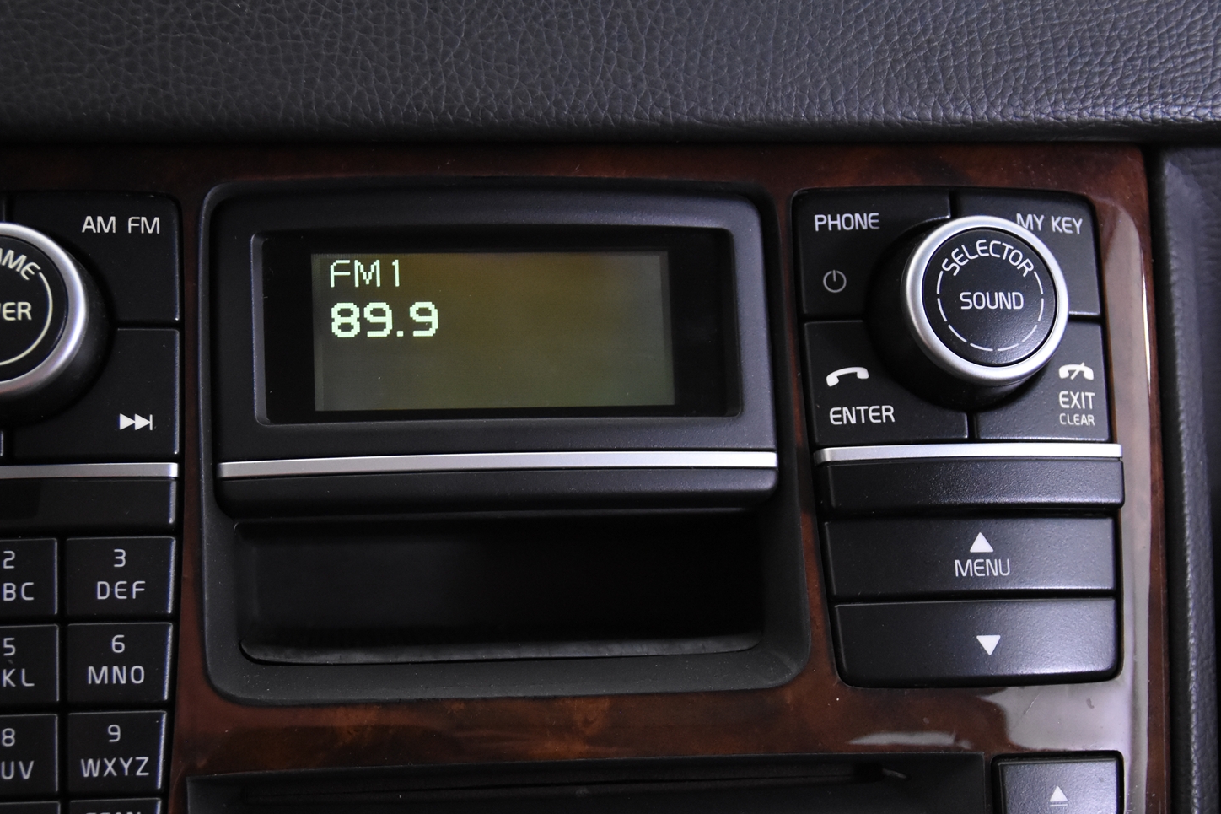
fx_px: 2091
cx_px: 490
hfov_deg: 32.5
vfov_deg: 22.0
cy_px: 530
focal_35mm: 62
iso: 3200
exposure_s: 1/50
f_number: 3.3
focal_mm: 31
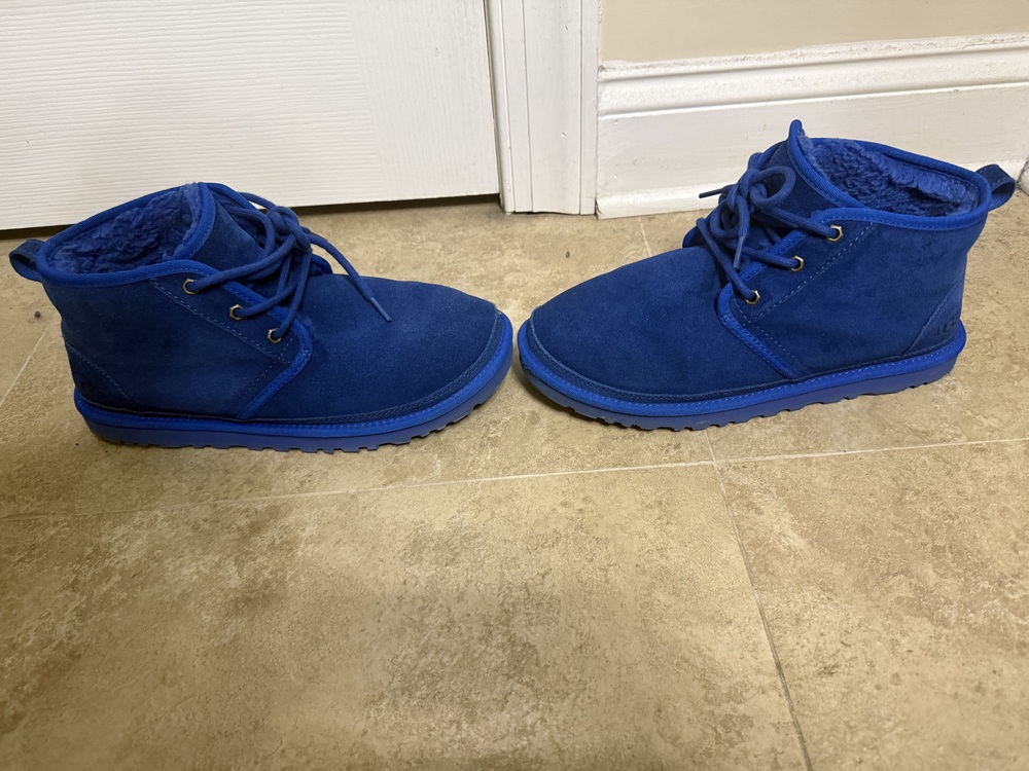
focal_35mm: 24
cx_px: 514
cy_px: 386
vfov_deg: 56.8
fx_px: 713
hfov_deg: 71.6
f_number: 1.78
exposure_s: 1/60
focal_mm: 6.76
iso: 320
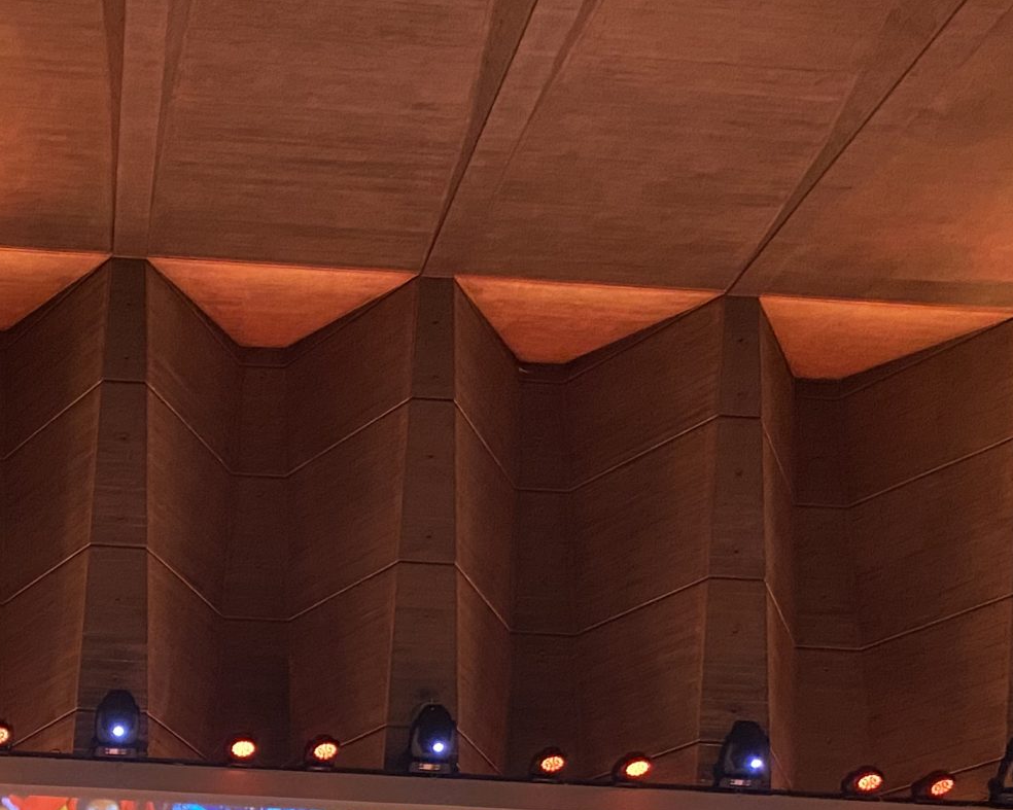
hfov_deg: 27.7
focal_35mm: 66
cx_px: 115
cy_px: 870
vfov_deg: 22.0
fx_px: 1979
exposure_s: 1/50
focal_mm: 4.25
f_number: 1.8
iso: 400
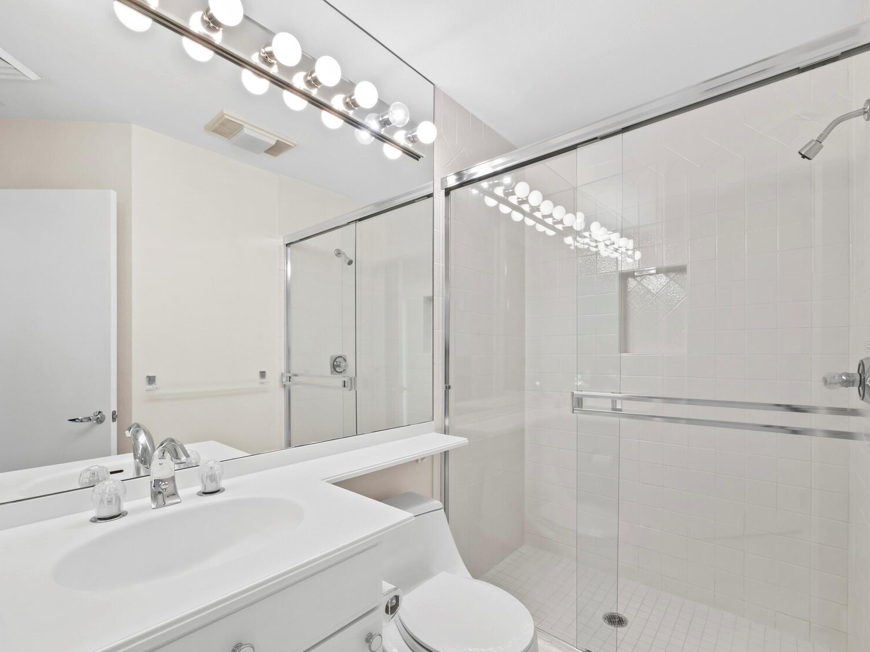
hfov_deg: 98.1
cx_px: 454
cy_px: 346
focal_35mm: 15
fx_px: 377
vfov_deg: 81.7
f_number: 11
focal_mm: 7
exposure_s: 1/8
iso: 400
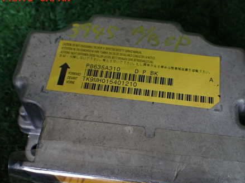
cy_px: 116
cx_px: 136
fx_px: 290
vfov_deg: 34.9
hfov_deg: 45.7
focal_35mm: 41
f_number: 2.3
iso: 250
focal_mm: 5.4
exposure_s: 1/125
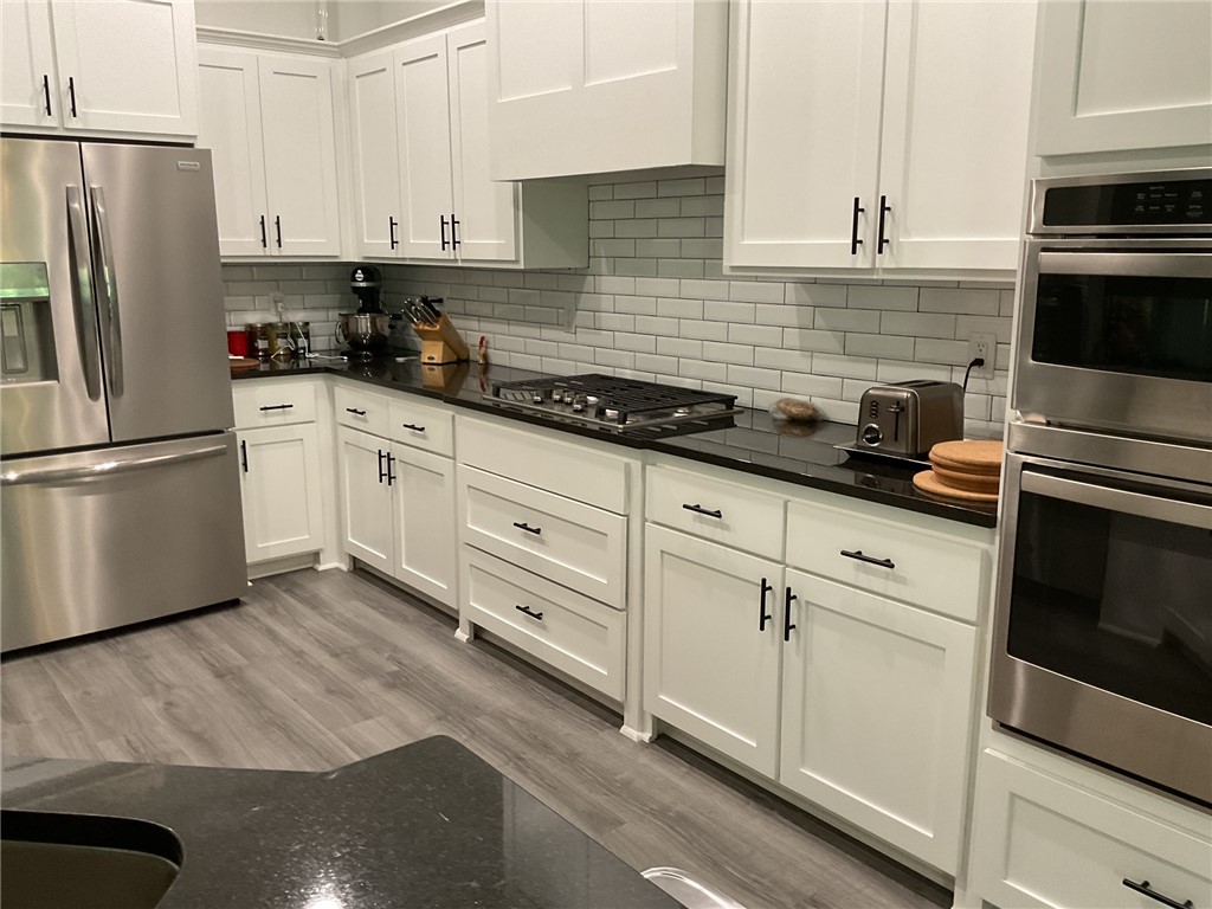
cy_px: 454
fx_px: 1015
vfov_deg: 48.2
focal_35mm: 29
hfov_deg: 61.7
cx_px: 606
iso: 125
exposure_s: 1/60
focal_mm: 3
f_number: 1.8
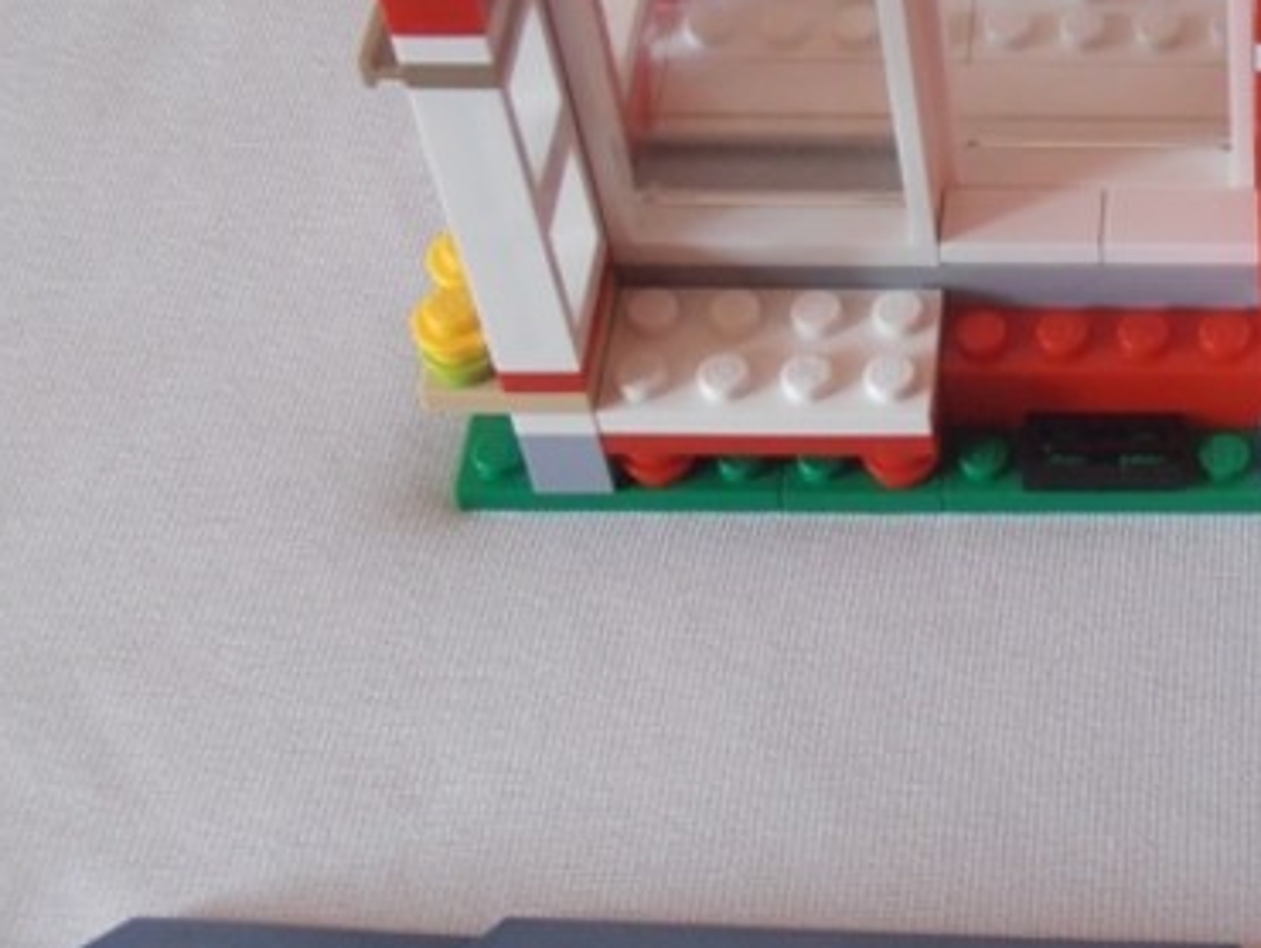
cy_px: 159
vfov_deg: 16.3
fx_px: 3281
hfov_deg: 20.4
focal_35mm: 90
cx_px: 1493
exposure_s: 1/30
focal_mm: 6.61
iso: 125
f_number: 3.9
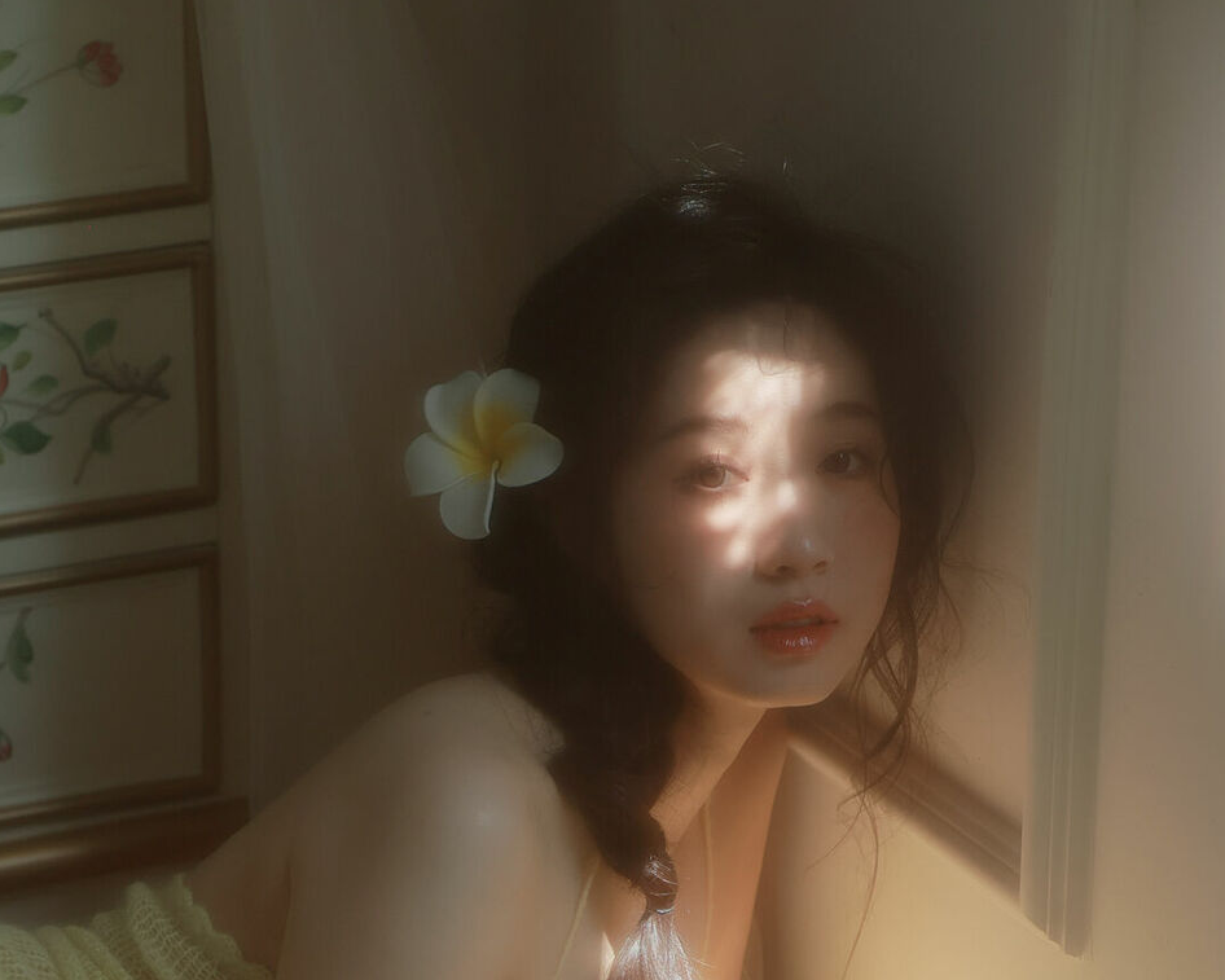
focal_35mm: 164
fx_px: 5946
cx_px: 645
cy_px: 913
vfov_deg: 9.4
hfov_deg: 11.8
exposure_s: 1/640
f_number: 4
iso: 800
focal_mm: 105
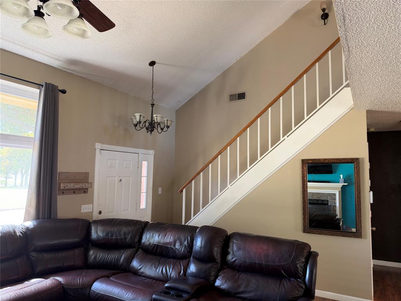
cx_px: 200
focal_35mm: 24
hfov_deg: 71.6
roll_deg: -0.4
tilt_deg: +4.9
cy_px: 150
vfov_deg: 56.8
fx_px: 278
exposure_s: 1/60
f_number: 1.48
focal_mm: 6.93
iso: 160
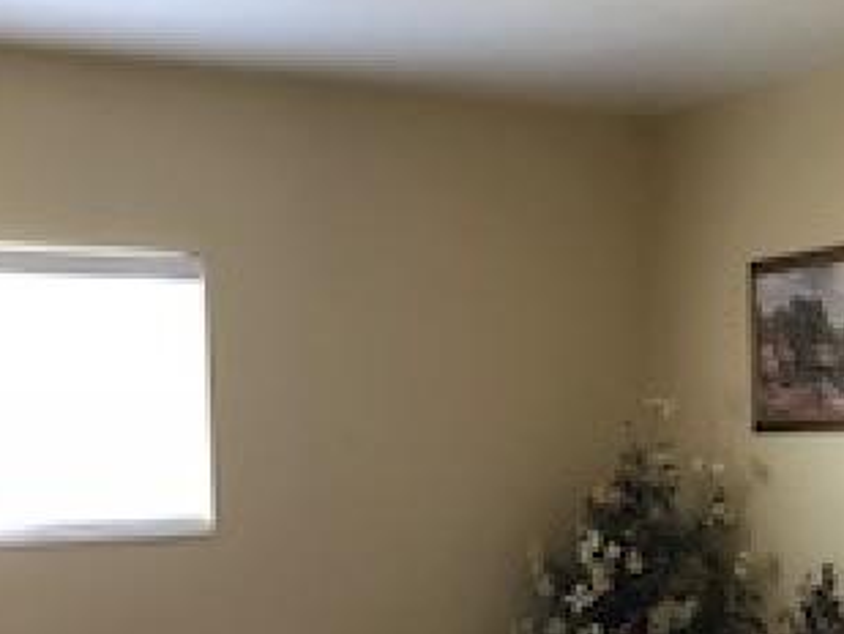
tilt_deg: -7.4
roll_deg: +1.6
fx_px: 1415
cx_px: 418
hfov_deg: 33.2
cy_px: 596
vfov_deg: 24.4
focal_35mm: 58
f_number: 1.8
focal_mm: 3.99
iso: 50
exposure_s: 1/15
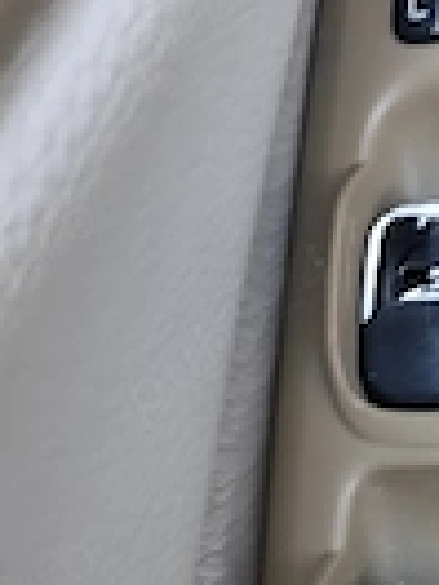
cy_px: 381
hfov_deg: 16.5
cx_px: 421
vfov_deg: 22.2
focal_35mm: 88
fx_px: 1488
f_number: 1.8
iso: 160
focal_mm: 4.22
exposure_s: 1/33.3
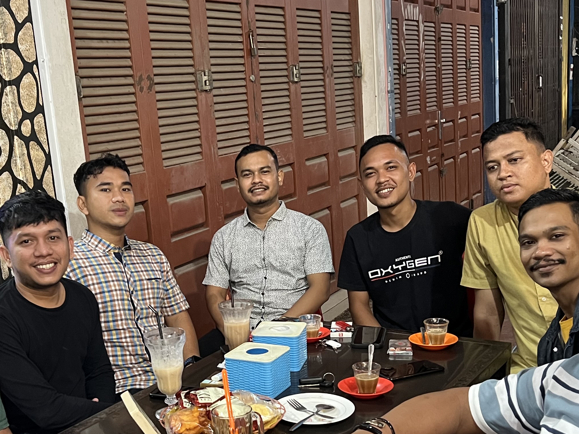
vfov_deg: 27.8
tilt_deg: -14.1
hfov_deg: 36.5
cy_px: 306
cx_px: 206
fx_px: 870
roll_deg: +5.9
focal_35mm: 52
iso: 500
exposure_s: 1/33
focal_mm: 5.7
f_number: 1.5
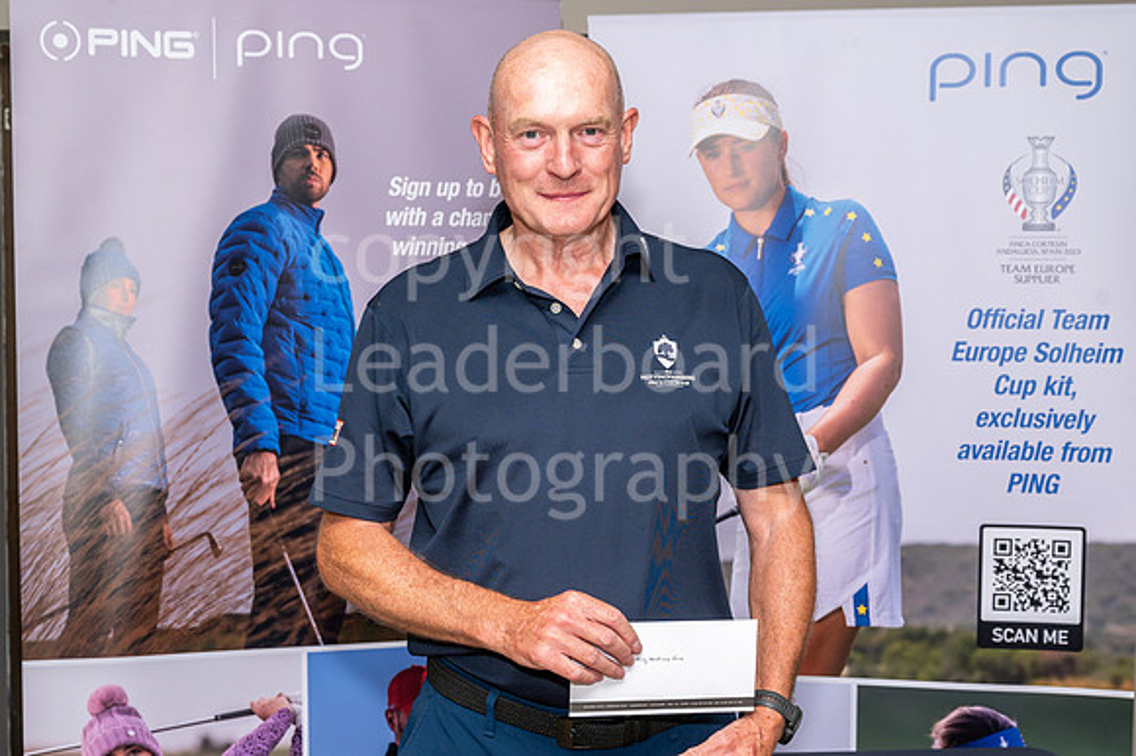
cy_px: 408
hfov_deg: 33.1
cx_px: 568
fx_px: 1909
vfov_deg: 22.4
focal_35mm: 61
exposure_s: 1/60
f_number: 5.6
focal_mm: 54
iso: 640
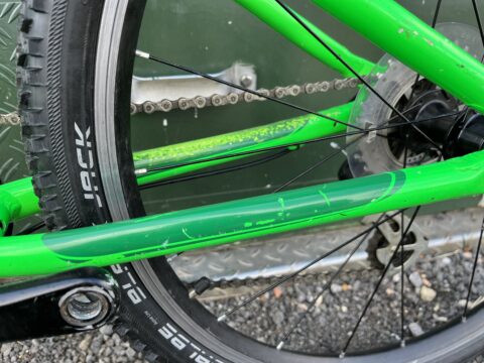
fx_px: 364
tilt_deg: -23.9
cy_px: 182
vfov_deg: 53.1
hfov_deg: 67.3
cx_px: 242
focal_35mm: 26
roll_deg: +3.7
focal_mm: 5.1
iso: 40
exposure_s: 1/159
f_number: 1.6
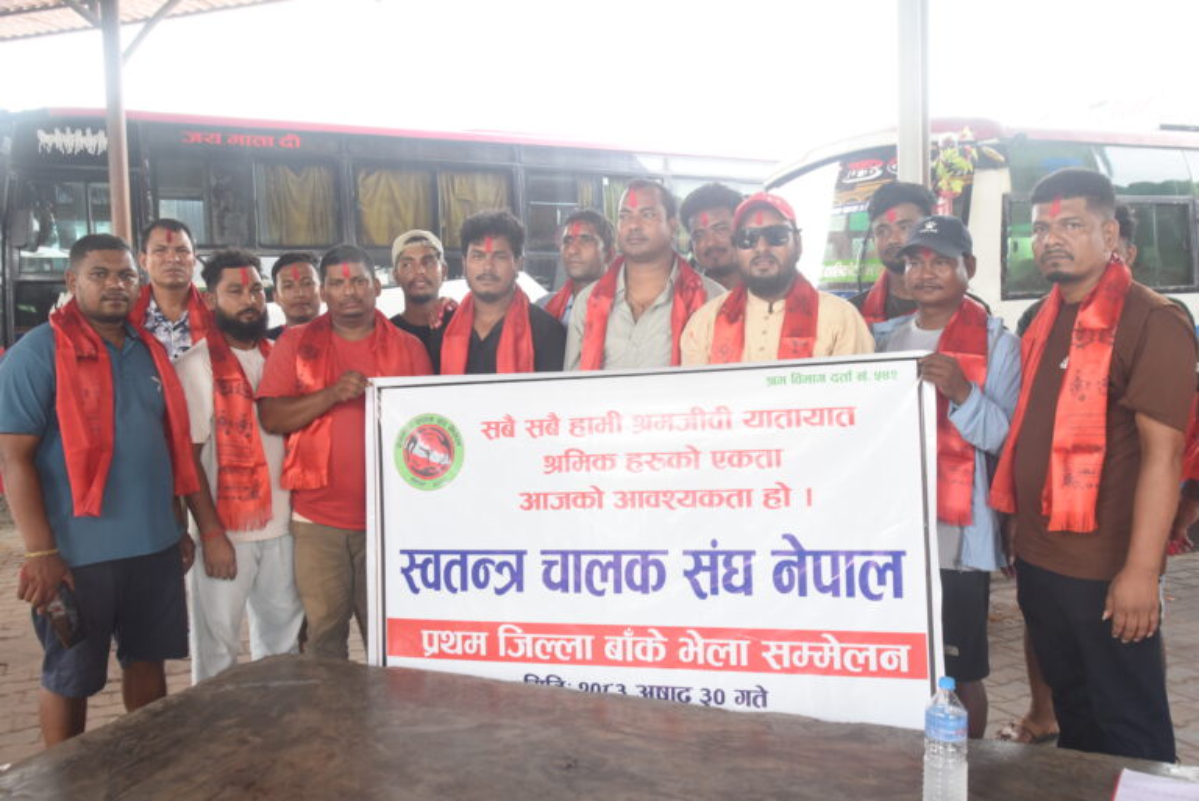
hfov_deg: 61.9
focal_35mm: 30
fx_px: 1000
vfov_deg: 43.7
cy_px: 400
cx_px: 600
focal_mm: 30
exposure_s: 1/100
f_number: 10
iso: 2000
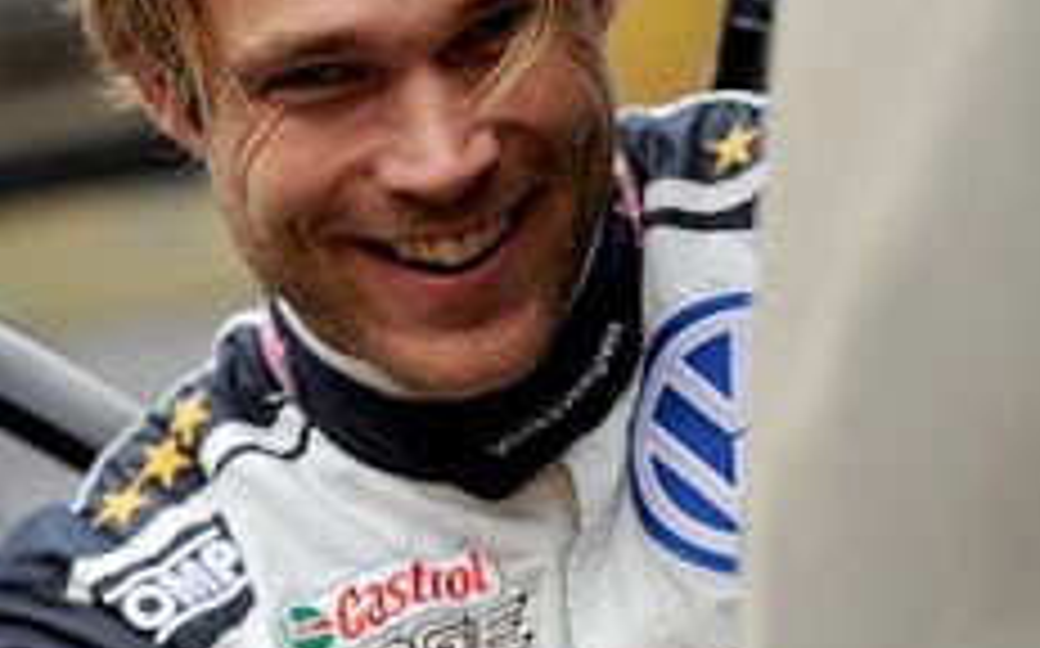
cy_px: 20
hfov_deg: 8.1
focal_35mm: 258
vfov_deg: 5.1
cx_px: 216
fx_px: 7307
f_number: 3.5
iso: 640
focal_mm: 130
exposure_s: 1/500
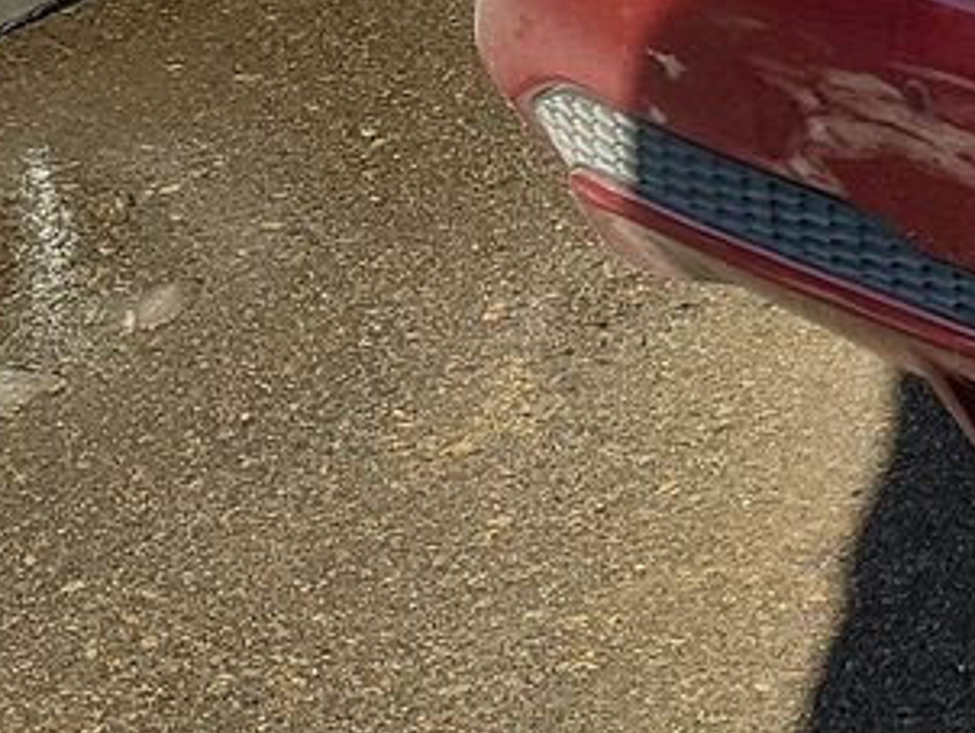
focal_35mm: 127
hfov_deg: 12.3
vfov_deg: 11.2
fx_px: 3580
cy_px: -394
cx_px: 2328
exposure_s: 1/506
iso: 50
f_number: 1.8
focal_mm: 6.7
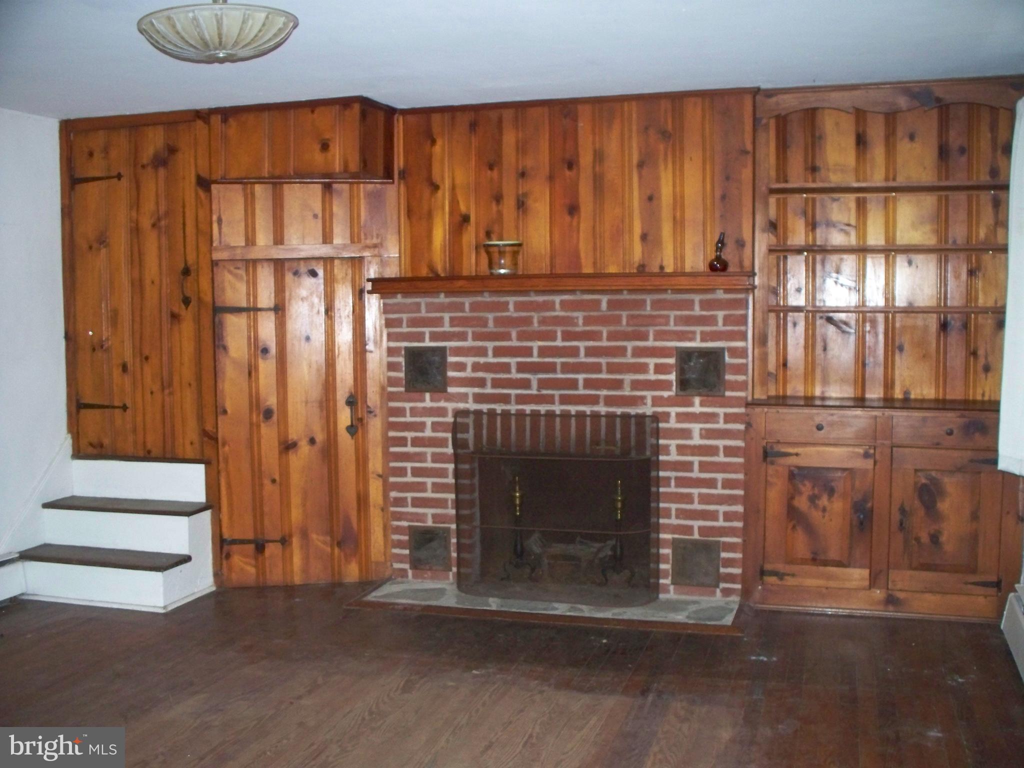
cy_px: 384
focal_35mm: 36
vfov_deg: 39.7
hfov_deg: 51.4
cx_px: 512
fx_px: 1065
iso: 400
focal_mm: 7.54
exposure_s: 1/30
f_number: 2.8
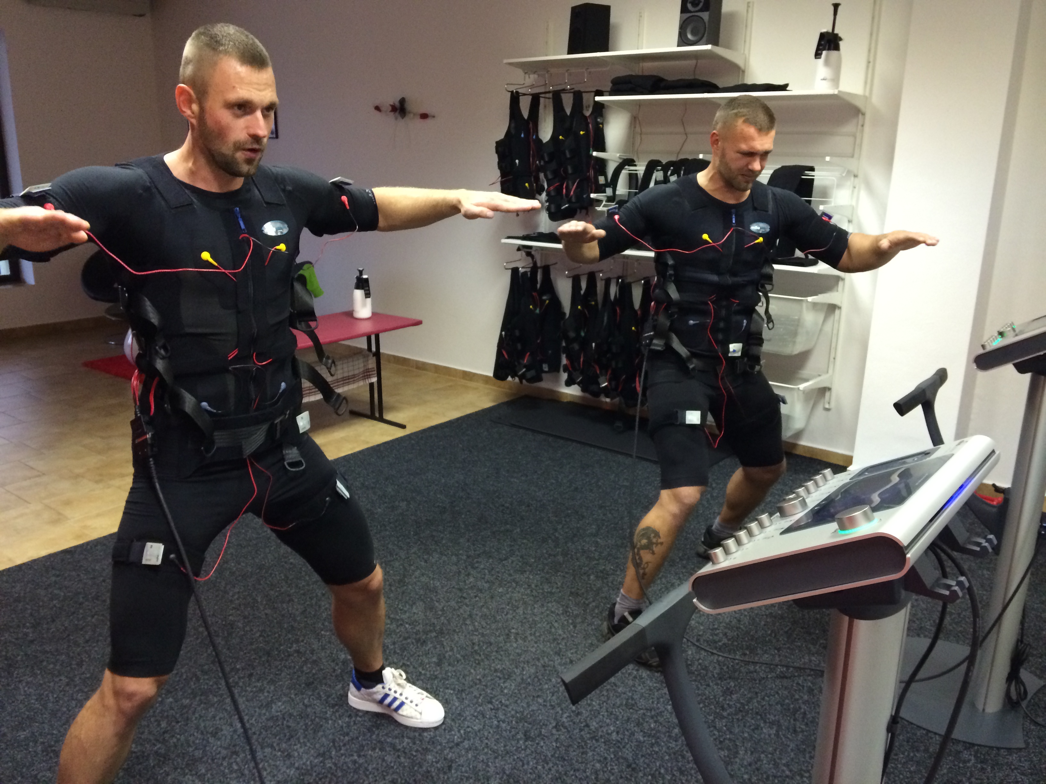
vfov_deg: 46.8
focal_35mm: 30
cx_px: 523
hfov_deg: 60.0
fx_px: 907
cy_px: 392
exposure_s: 1/30
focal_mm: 4.12
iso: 250
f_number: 2.2
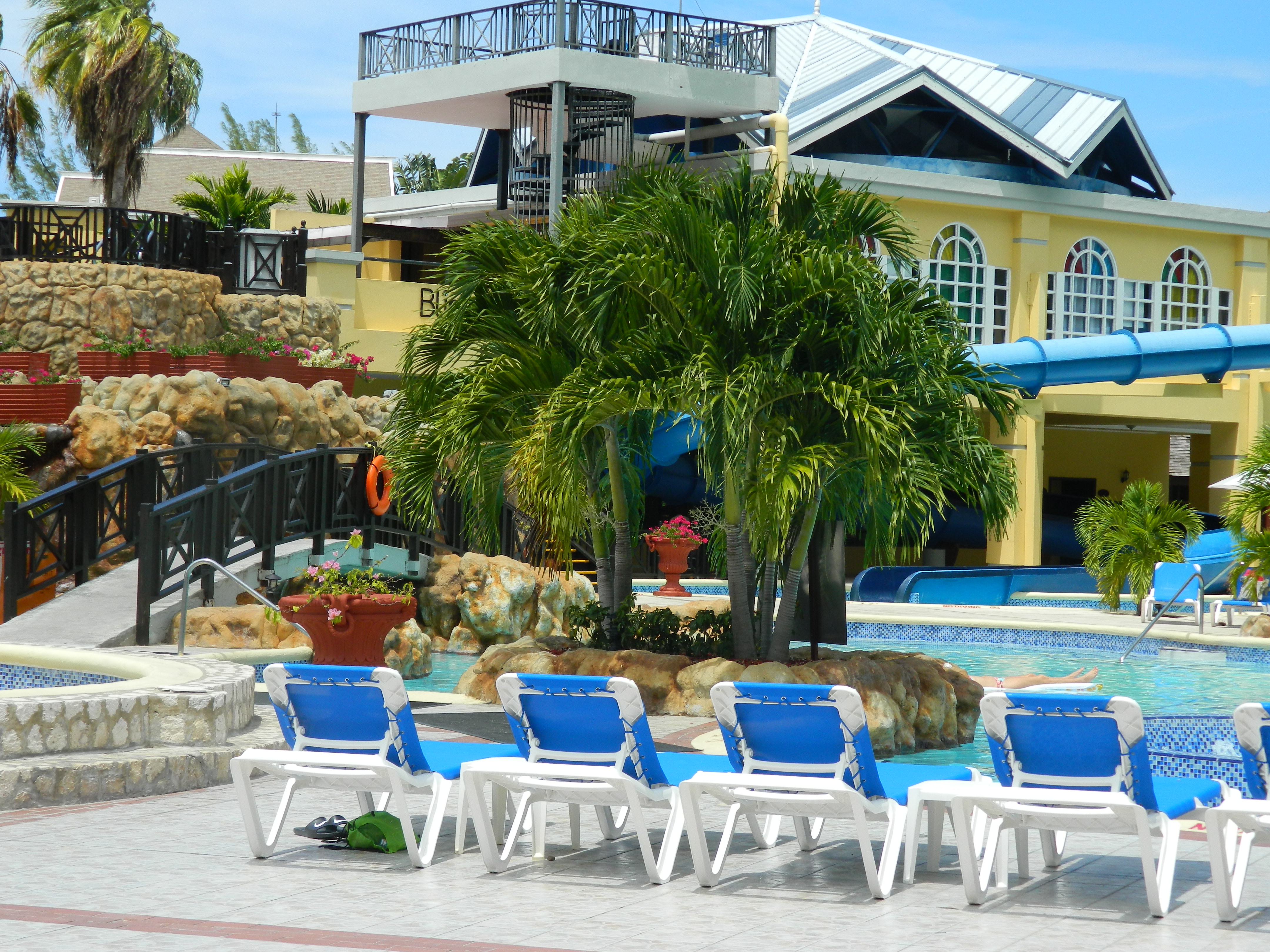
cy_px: 476
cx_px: 635
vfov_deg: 17.6
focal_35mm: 84
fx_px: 3082
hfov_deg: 23.3
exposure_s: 1/500
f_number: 4.2
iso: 80
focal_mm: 15.1
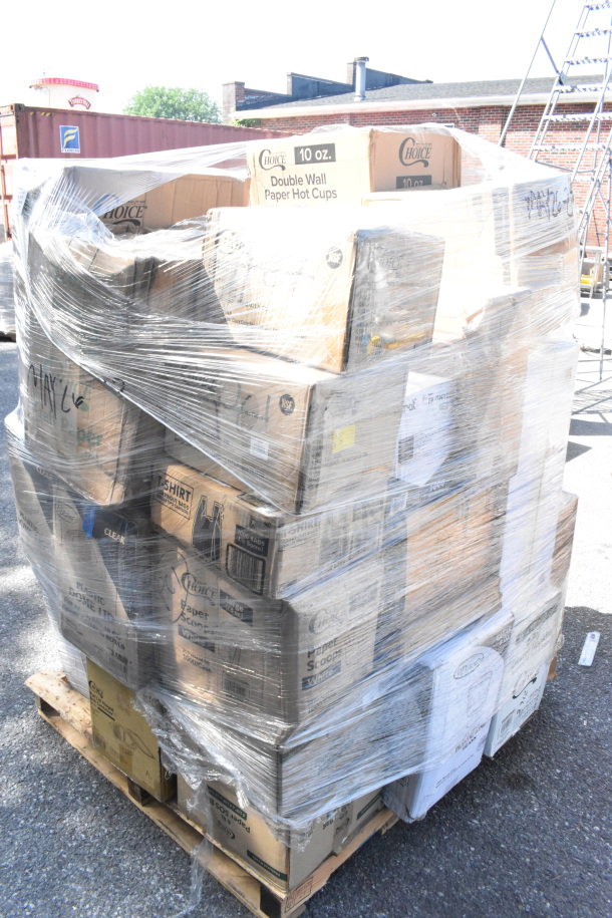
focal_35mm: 27
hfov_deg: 47.9
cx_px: 306
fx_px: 688
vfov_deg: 67.4
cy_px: 459
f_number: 14
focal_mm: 18
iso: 6400
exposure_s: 1/800
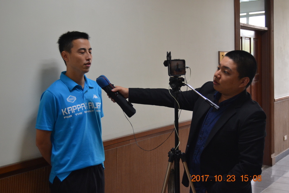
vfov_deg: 28.1
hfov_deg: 41.1
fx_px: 385
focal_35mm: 48
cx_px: 144
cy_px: 96
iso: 900
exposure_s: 1/60
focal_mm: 32
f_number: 4.5
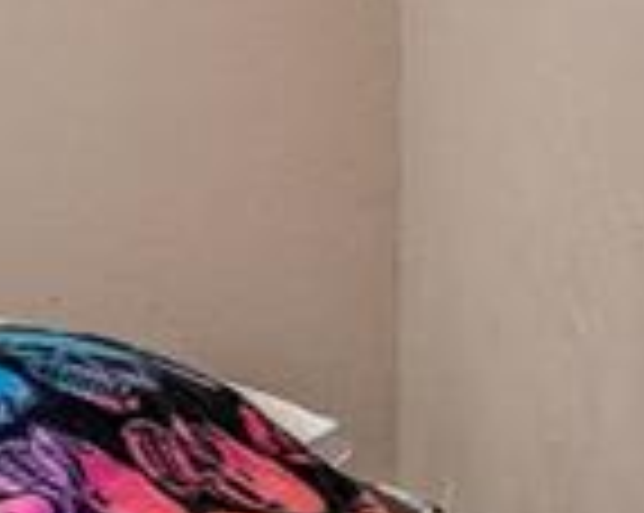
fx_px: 1922
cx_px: -1448
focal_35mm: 101
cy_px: -4
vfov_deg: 14.9
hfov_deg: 10.4
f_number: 6.3
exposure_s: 1/20
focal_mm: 10
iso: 200
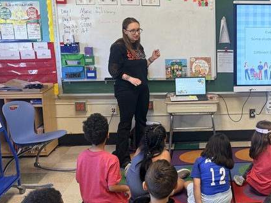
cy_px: 101
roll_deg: -0.4
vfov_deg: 25.2
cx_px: 252
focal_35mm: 58
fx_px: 454
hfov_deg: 31.4
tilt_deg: -11.3
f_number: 1.78
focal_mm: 6.76
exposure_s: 1/60
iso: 125
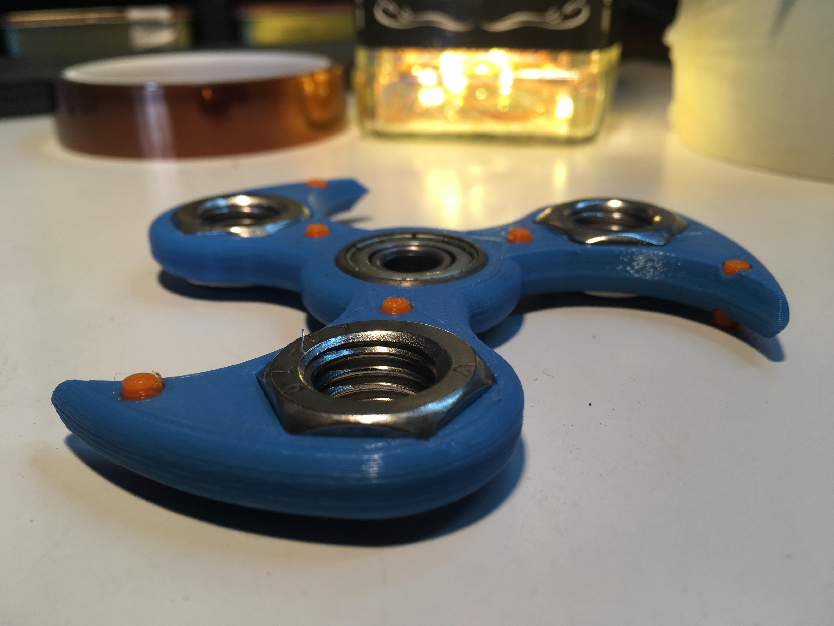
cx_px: 417
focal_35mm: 29
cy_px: 313
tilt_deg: -25.7
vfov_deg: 48.2
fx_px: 699
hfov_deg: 61.7
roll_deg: +0.4
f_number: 2.2
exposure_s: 1/50
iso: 25
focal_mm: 4.15
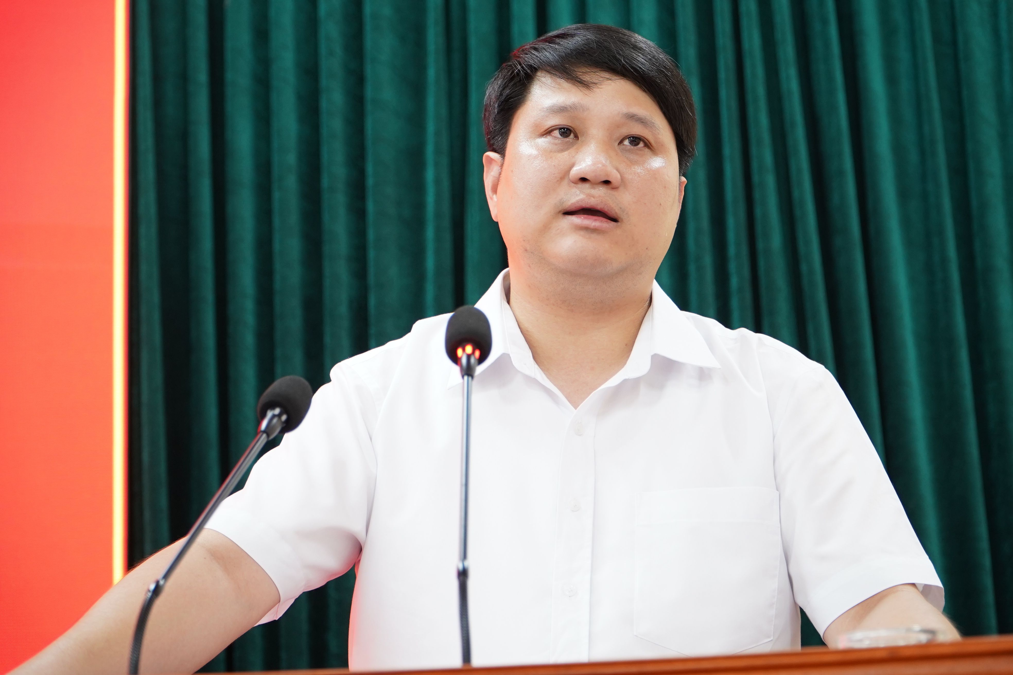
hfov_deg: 23.4
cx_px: 506
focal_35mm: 87
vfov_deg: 15.7
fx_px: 2448
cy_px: 338
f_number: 4
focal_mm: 58
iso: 1000
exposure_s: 1/30
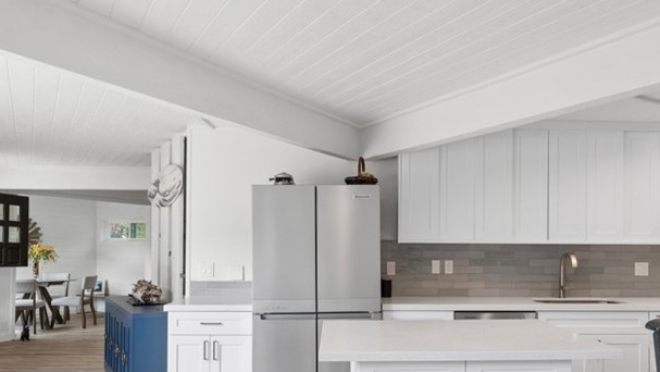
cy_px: 246
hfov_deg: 64.2
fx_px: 525
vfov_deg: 38.6
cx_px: 358
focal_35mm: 30
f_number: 9
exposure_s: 1/13
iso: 160
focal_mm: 17
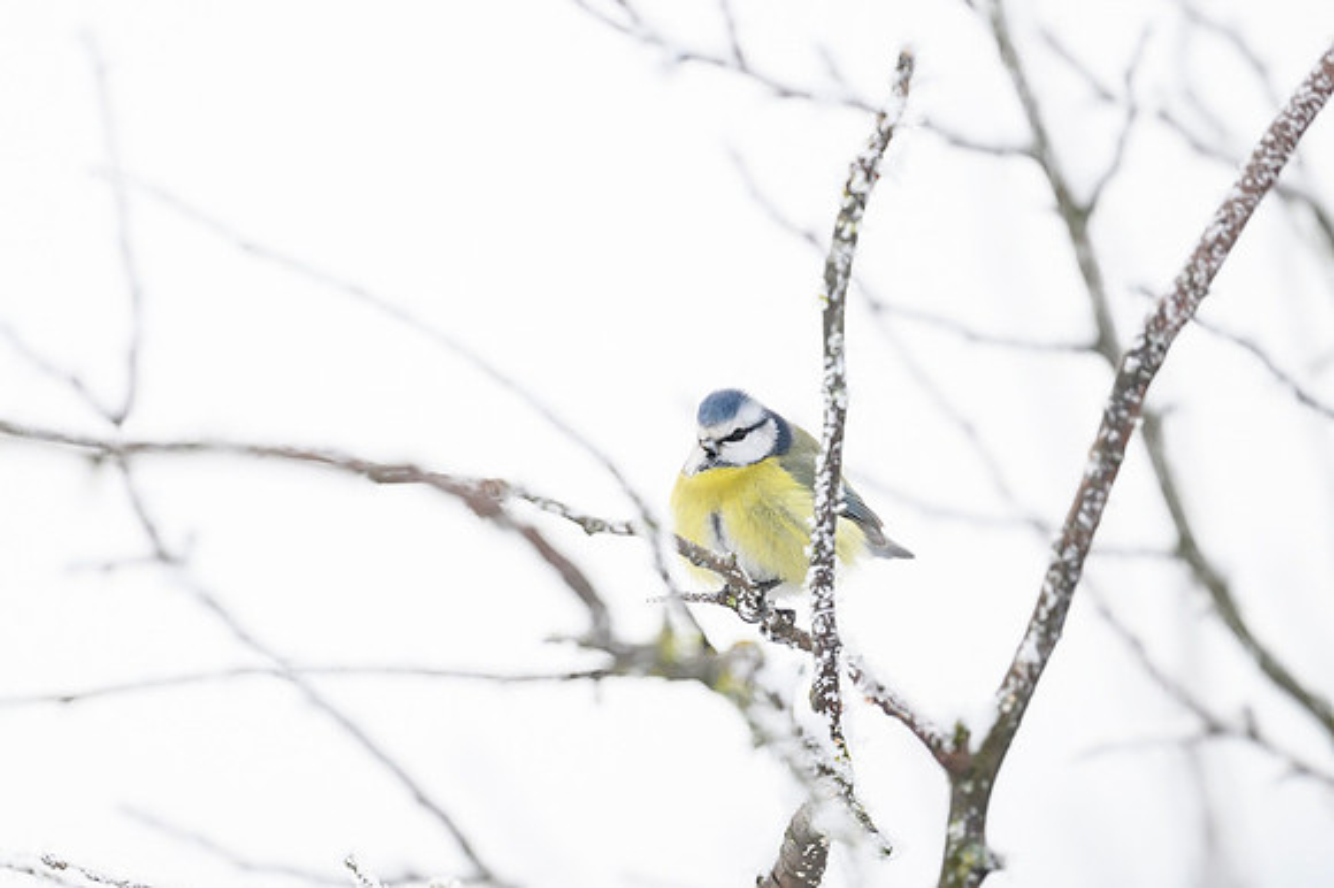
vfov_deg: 1.5
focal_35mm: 928
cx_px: 463
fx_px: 34357
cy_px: 446
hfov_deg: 2.2
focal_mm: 560
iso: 800
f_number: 4
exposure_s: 1/2000
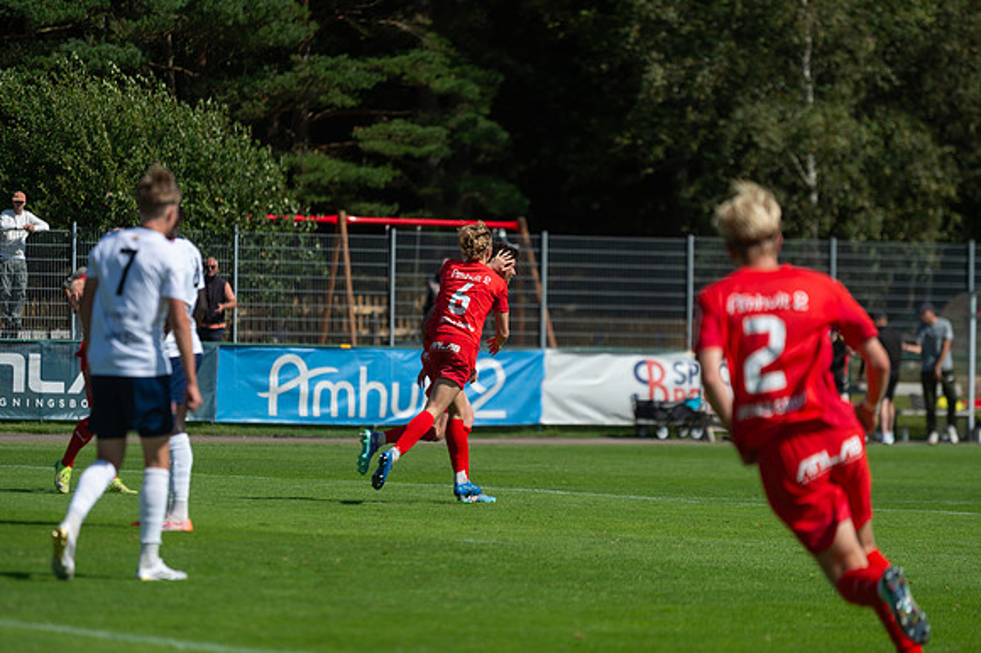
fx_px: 5688
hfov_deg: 9.9
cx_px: 490
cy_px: 326
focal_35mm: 209
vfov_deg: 6.6
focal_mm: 200
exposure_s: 1/2500
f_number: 3.2
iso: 100
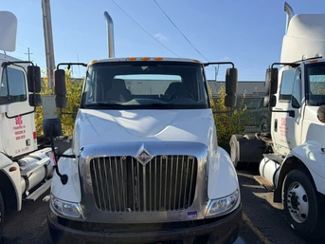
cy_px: 139
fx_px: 263
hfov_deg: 63.5
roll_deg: -0.7
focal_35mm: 28
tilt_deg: -6.6
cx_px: 161
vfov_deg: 49.6
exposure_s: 1/3425
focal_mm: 6.76
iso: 80
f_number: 1.78
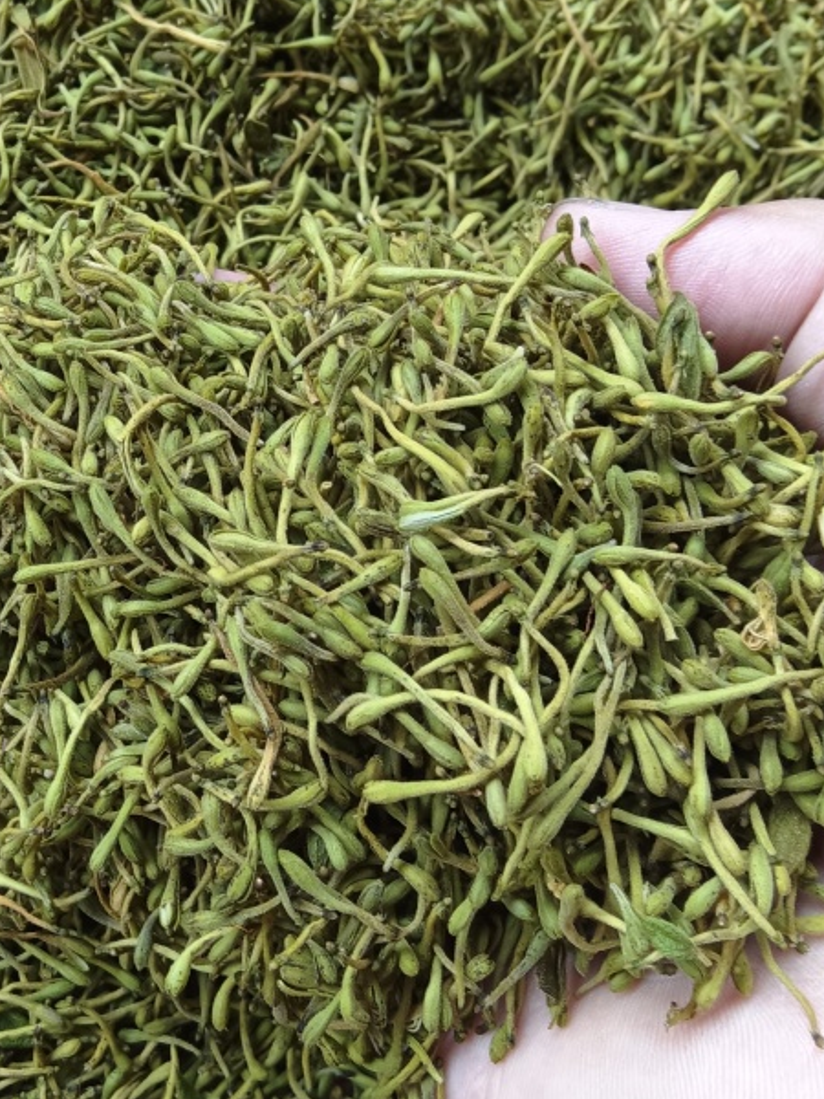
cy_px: 483
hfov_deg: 29.5
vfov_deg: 39.6
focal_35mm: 48
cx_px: 156
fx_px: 1523
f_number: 2.2
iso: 125
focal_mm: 3.66
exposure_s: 1/100
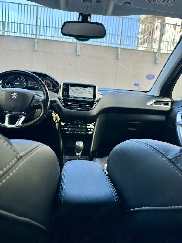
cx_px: 91
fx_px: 168
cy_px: 122
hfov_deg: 56.8
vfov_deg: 71.6
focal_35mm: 24
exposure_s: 1/341
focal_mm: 6.86
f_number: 1.78
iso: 80
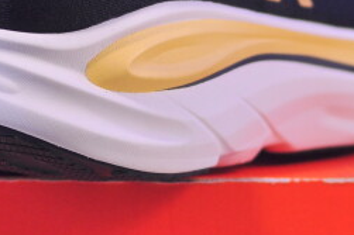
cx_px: 10
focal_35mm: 239
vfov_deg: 5.7
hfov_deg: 8.6
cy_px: -126
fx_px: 2349
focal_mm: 50
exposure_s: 1/320
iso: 250
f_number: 2.5
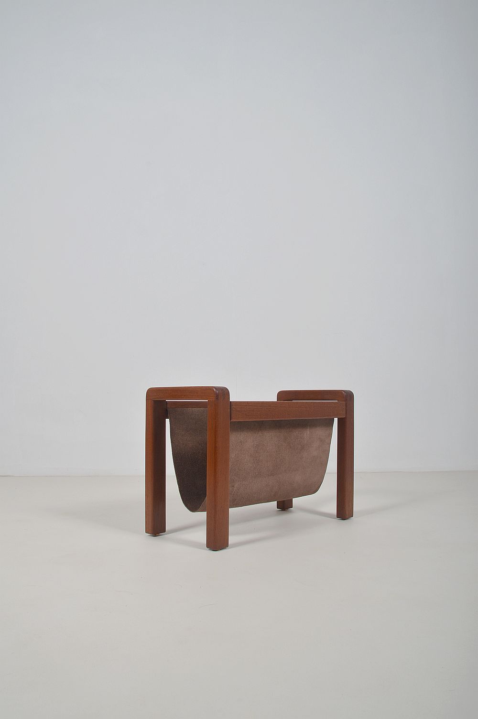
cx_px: 239
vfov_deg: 57.3
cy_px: 360
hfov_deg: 39.9
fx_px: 658
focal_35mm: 33
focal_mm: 22
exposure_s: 1/160
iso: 100
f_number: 22
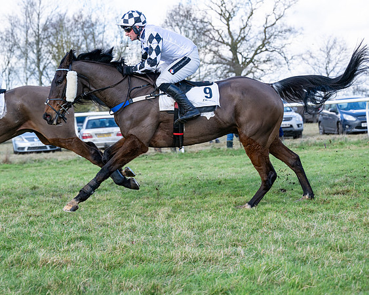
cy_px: 148
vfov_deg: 19.4
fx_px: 861
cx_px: 184
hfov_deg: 24.2
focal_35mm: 79
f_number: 4
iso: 400
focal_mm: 70
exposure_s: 1/1250
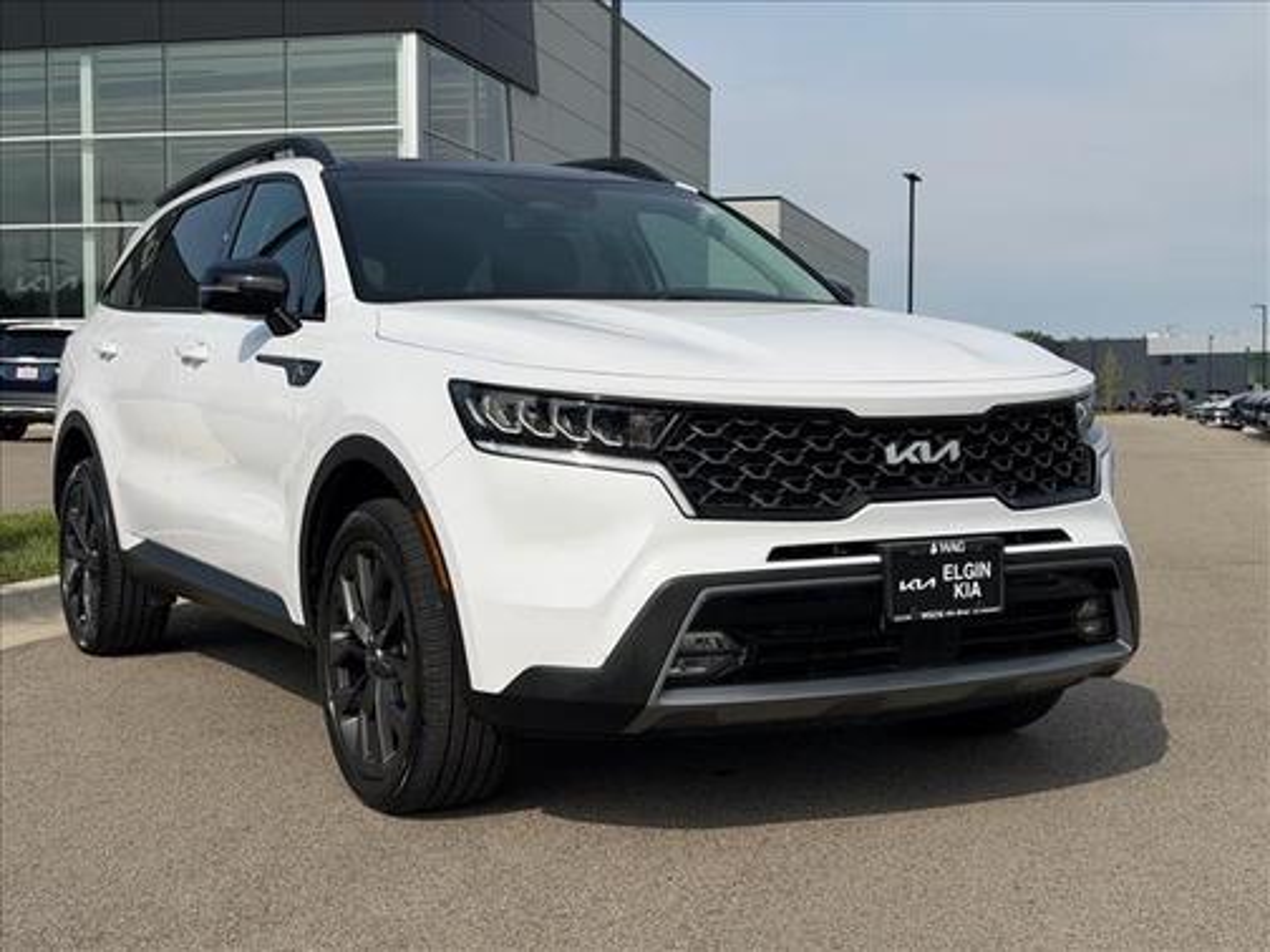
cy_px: 476
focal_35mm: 48
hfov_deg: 39.7
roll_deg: +0.2
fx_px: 1761
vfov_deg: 30.3
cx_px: 635
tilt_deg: -2.5
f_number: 1.78
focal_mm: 6.76
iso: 80
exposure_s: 1/11364
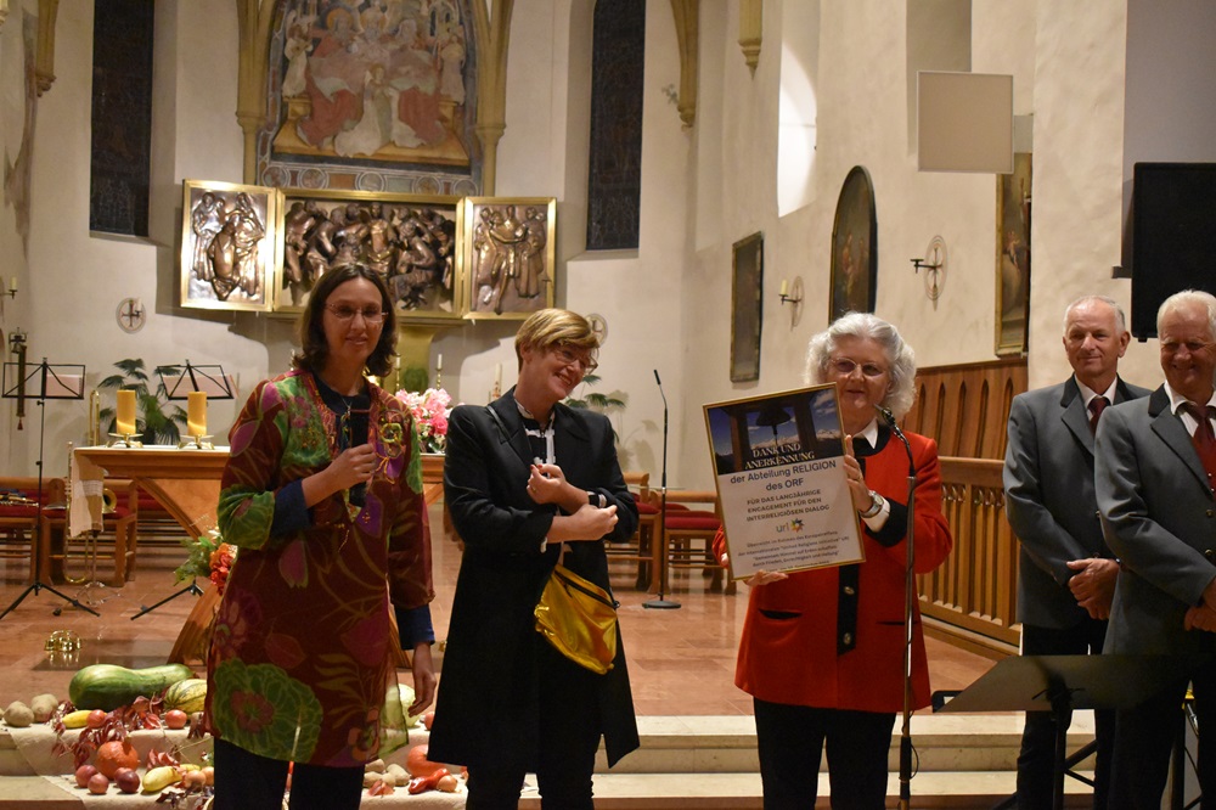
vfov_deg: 28.1
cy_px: 405
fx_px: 1621
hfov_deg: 41.1
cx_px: 608
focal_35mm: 48
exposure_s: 1/125
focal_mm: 32
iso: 6400
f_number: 4.5
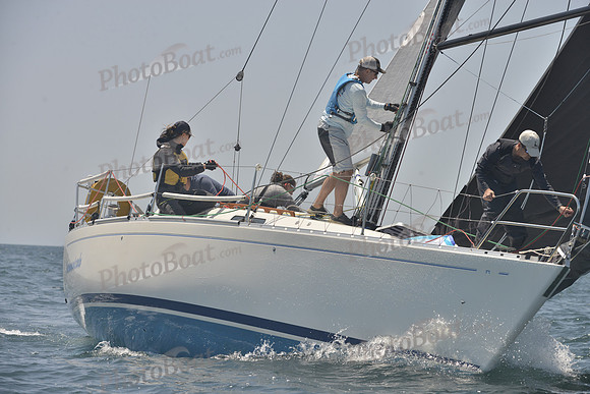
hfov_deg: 10.3
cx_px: 295
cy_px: 197
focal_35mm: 200
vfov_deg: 6.9
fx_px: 3278
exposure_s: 1/800
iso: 280
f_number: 9
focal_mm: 200
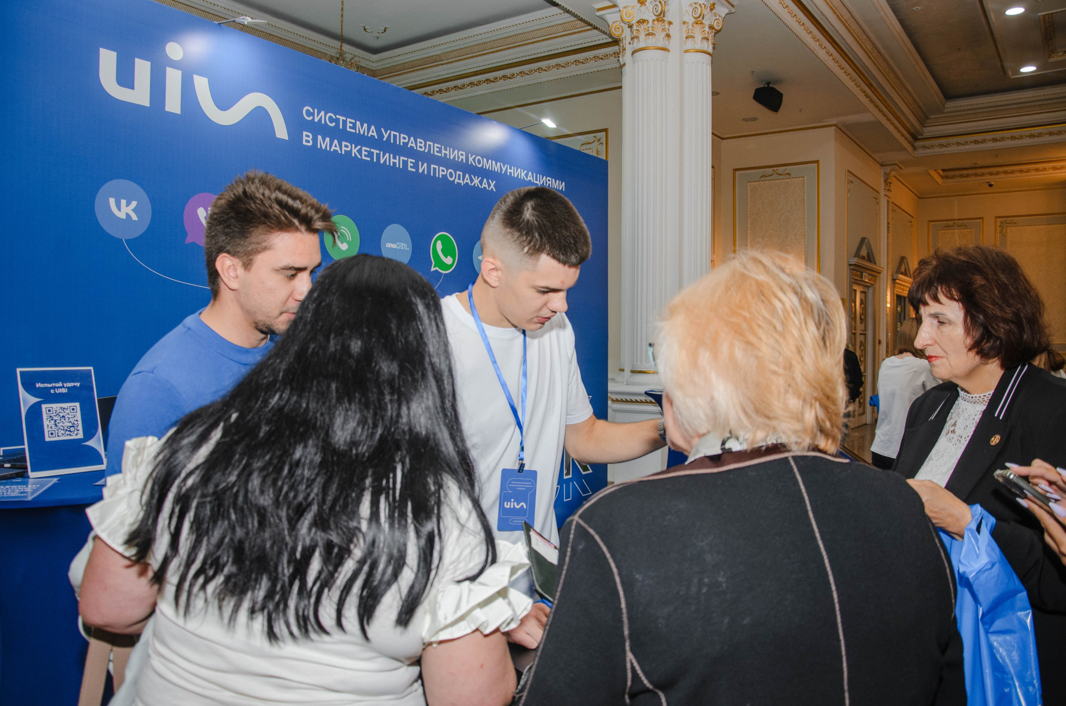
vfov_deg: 47.7
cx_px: 533
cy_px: 353
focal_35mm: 27
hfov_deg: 67.5
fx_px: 798
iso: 320
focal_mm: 18
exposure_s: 1/125
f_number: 3.5
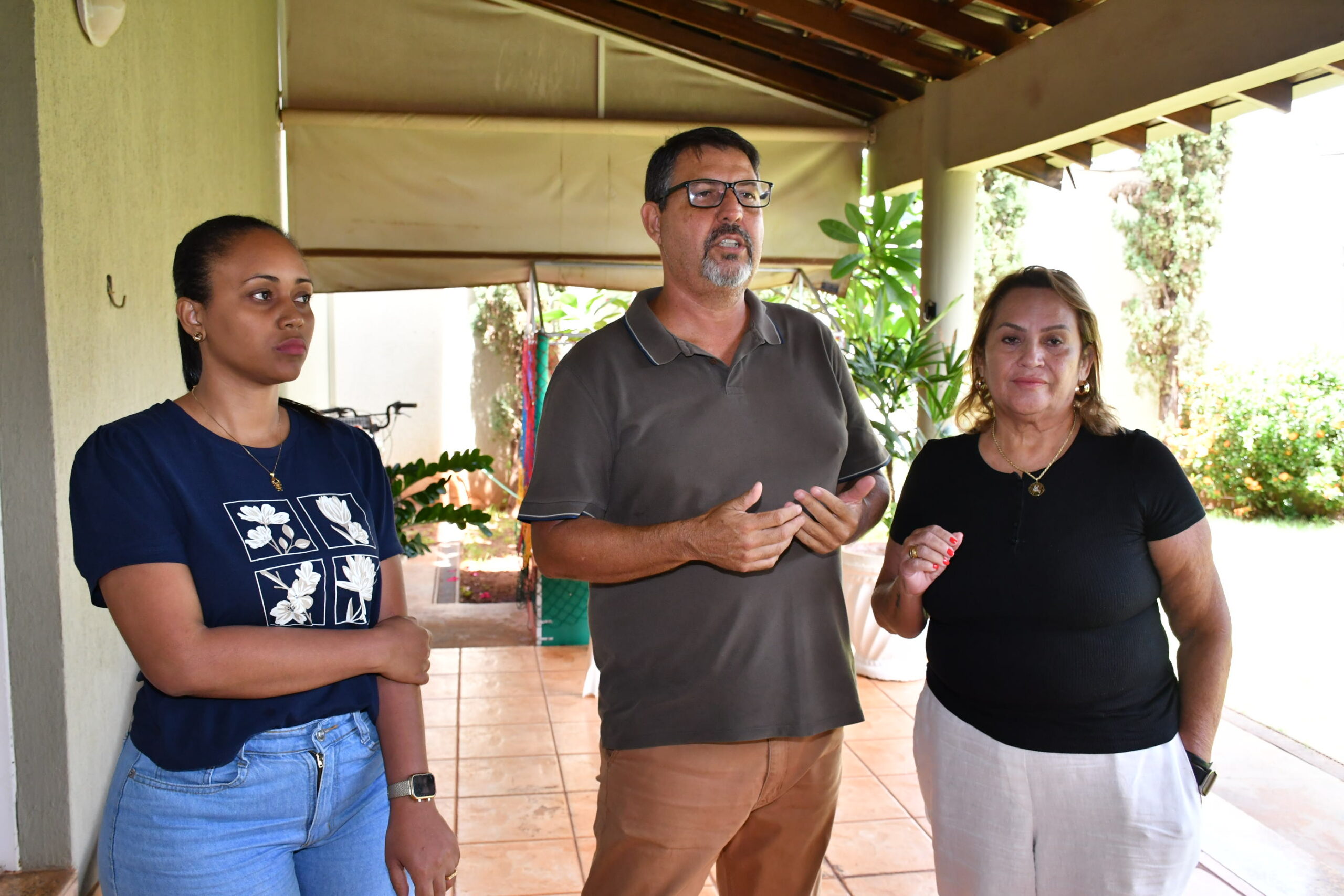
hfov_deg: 57.2
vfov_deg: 40.0
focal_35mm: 33
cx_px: 672
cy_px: 448
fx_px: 1232
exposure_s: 1/200
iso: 1000
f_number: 5.6
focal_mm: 22
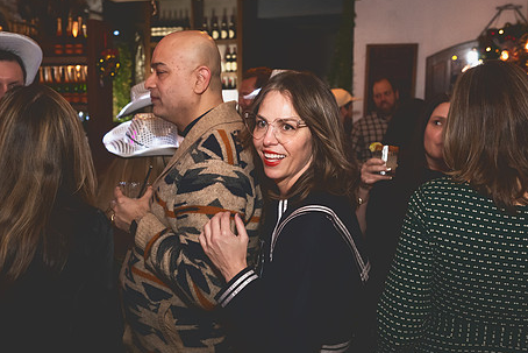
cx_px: 271
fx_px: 557
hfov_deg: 50.7
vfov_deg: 35.1
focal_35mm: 38
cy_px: 165
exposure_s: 1/100
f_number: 3.2
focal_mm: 25.5
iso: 3200
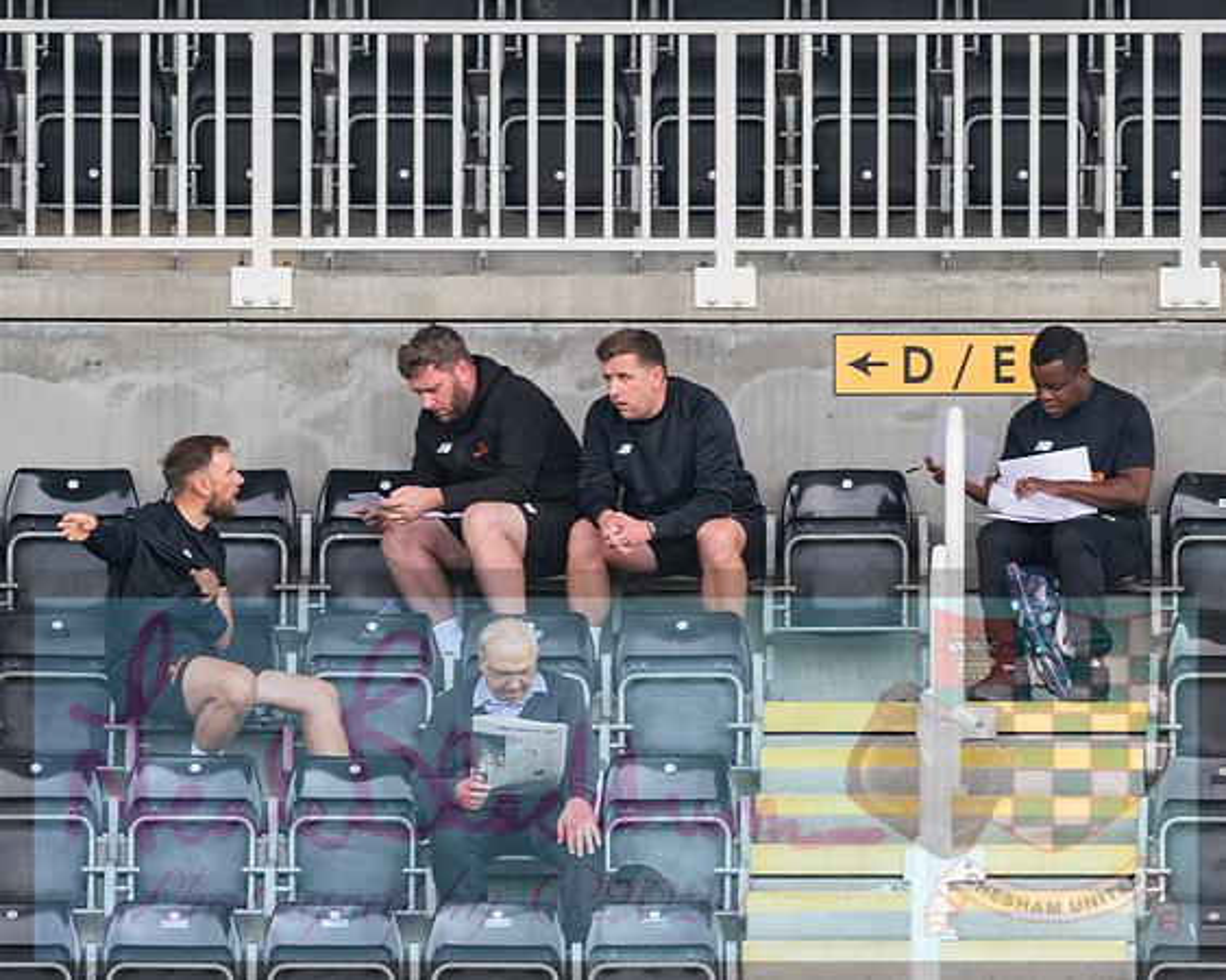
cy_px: 482
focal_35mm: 699
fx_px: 25362
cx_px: 650
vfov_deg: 2.2
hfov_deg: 2.8
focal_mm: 380
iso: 200
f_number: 4
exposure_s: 1/200
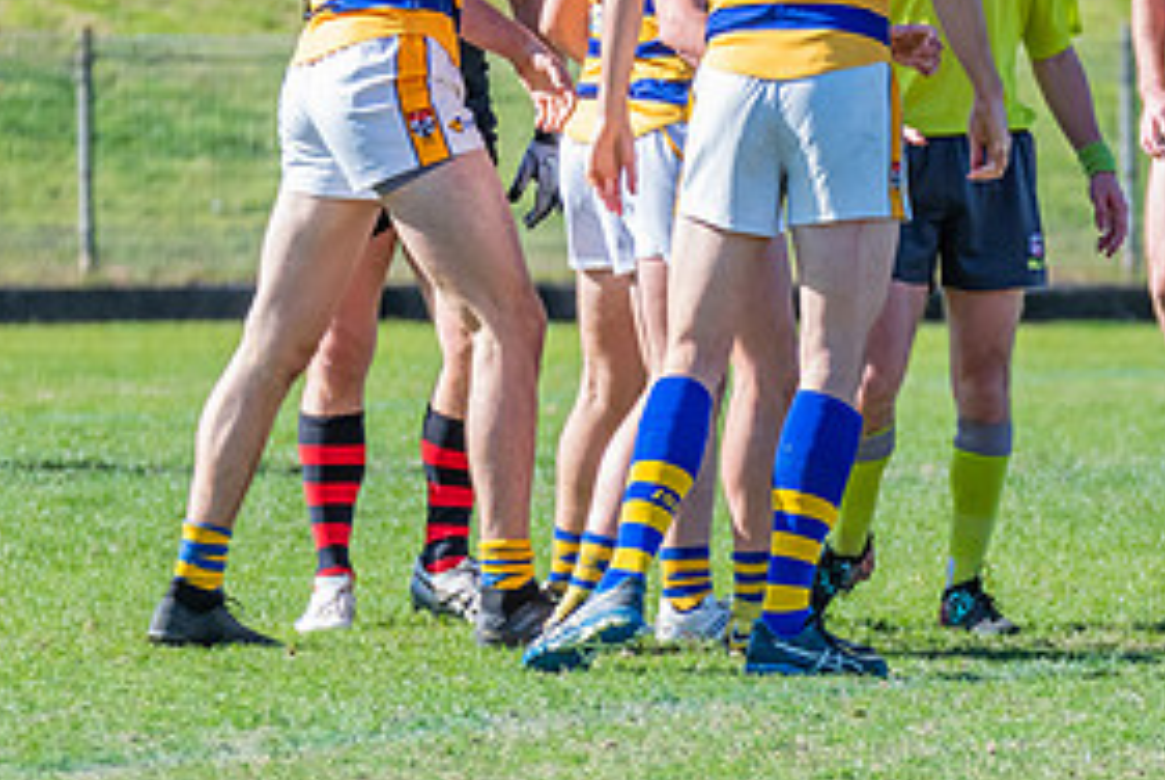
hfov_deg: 2.5
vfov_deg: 1.7
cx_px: 993
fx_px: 26887
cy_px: 362
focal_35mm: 830
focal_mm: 300
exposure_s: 1/1600
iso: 800
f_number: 6.3
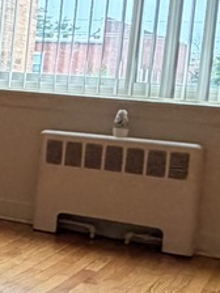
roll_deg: -3.7
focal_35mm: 90
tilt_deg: -5.3
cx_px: -241
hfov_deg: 13.6
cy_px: 124
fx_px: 763
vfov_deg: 21.8
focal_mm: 2.22
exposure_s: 1/110
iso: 320
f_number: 2.2
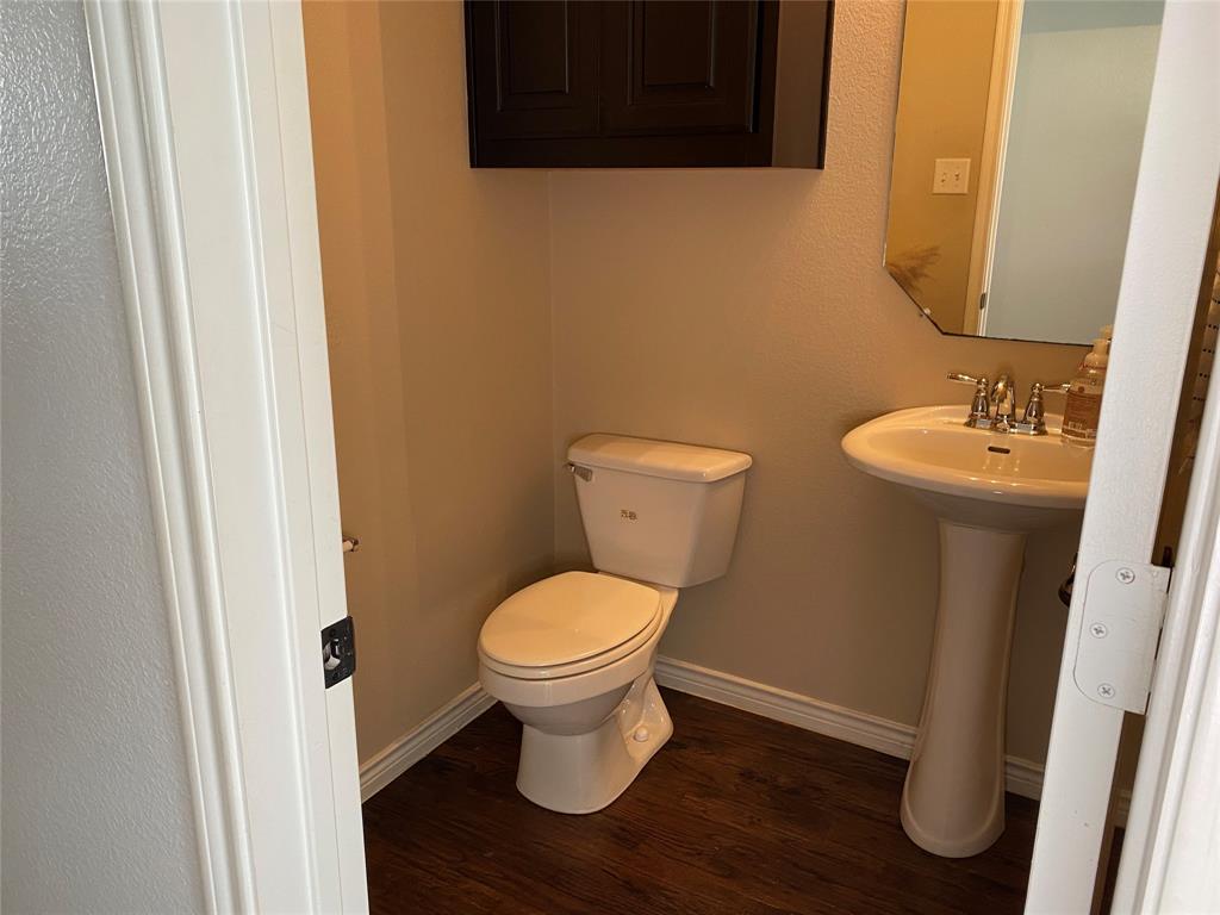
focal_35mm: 26
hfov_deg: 67.3
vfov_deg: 53.1
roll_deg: +0.3
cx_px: 610
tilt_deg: -16.6
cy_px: 458
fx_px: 916
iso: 125
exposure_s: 1/60
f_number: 1.8
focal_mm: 4.25
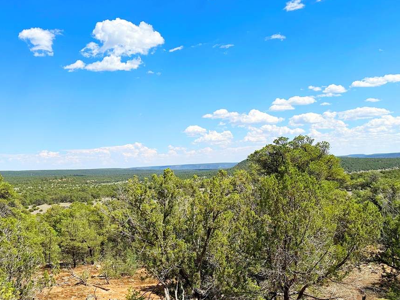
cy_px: 177
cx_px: 201
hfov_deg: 51.3
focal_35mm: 36
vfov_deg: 39.5
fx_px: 416
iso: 80
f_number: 1.78
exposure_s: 1/5848
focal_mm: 6.86
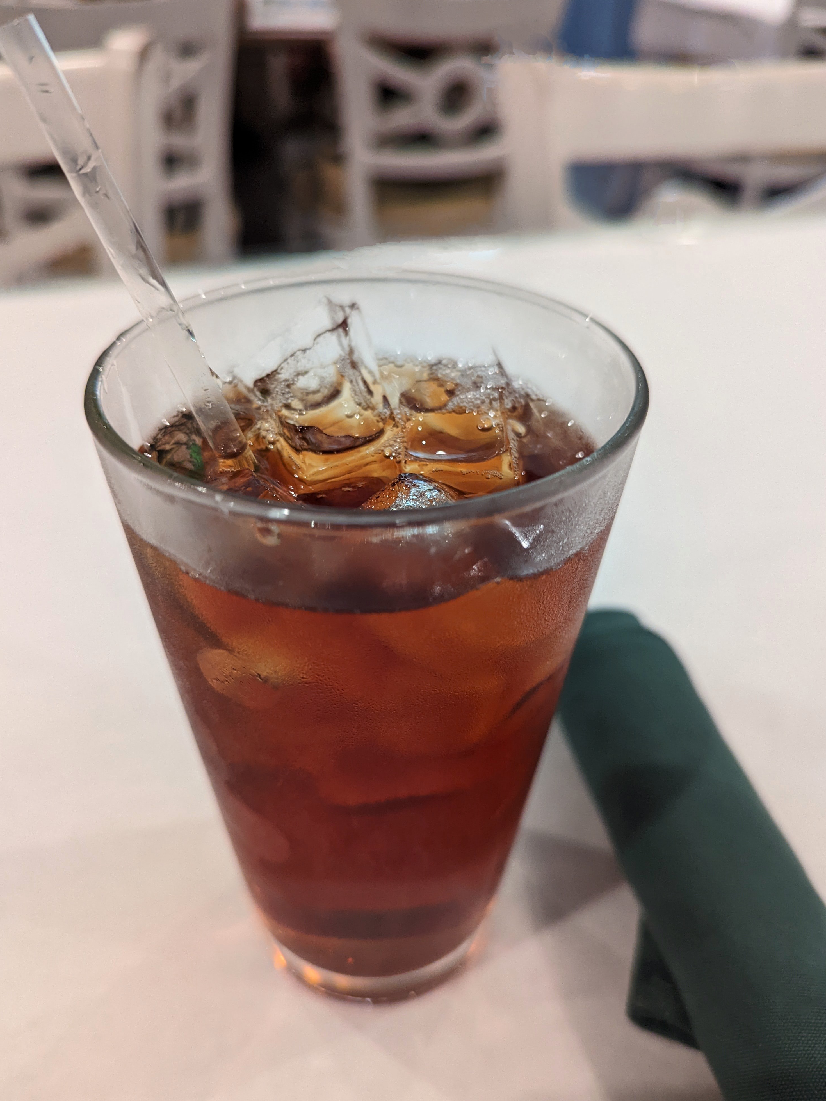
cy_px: 549
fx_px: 795
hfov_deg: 54.9
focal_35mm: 25
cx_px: 402
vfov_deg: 69.4
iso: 835
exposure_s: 1/120
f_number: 1.85
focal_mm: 6.81
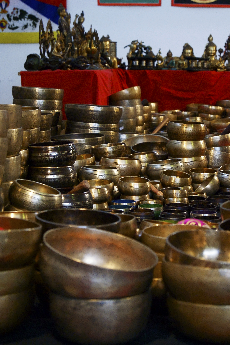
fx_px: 791
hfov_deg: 16.5
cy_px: 172
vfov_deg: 24.6
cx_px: 115
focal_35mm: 82
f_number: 5.6
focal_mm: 55
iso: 800
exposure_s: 1/80
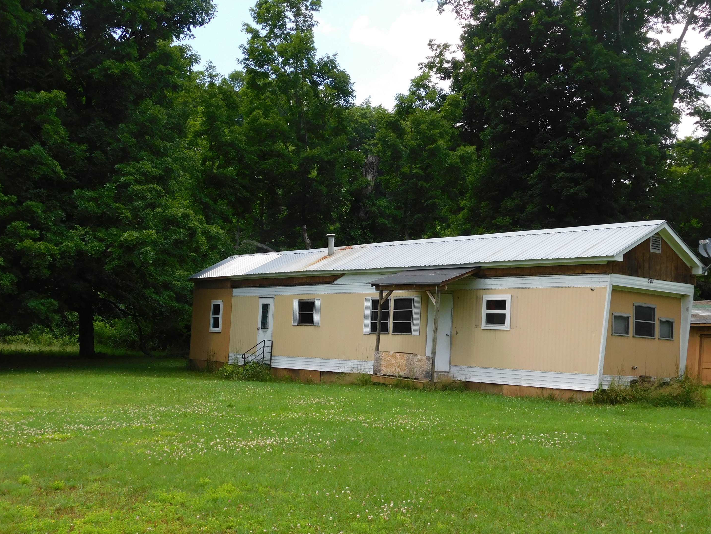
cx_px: 361
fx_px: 986
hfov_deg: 39.7
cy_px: 283
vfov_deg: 30.3
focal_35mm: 48
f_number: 3.7
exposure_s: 1/400
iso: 125
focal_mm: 8
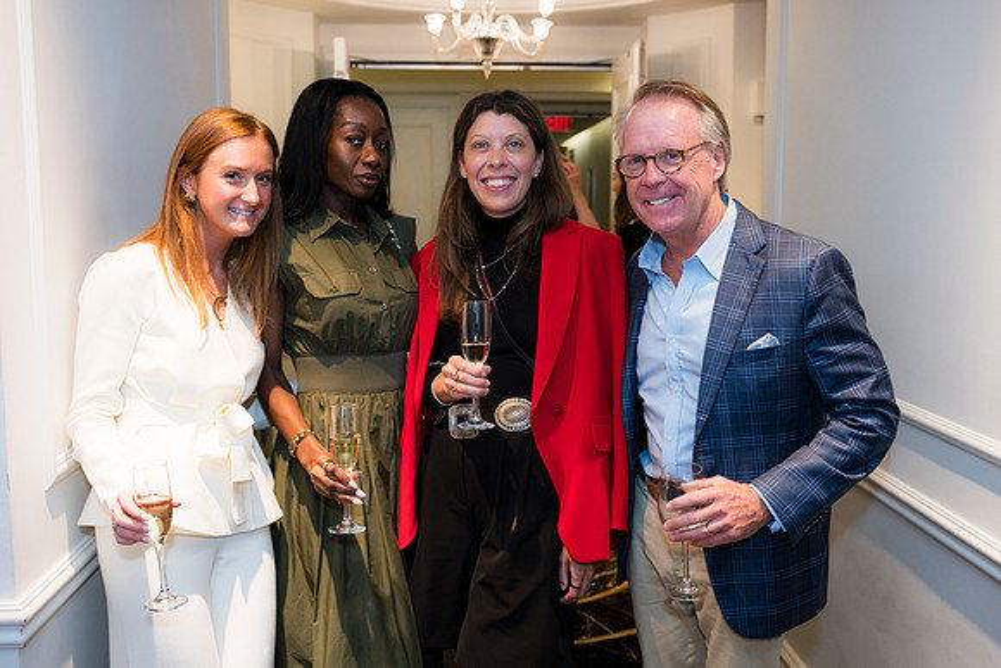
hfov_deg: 51.9
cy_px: 334
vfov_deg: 36.0
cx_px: 500
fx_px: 1029
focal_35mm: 37
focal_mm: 37
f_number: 4
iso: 1250
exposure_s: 1/125
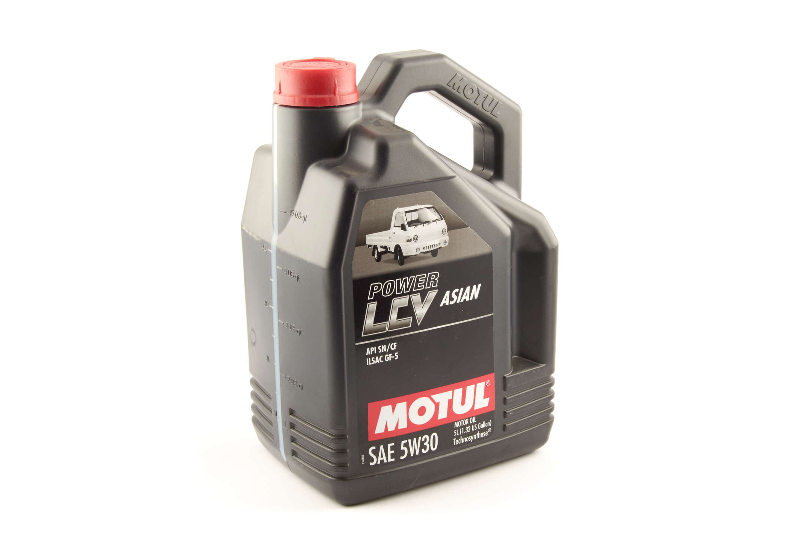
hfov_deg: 37.9
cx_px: 402
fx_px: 1172
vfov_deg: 25.7
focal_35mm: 52
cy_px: 268
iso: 100
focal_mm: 35
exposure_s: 1/125
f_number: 18
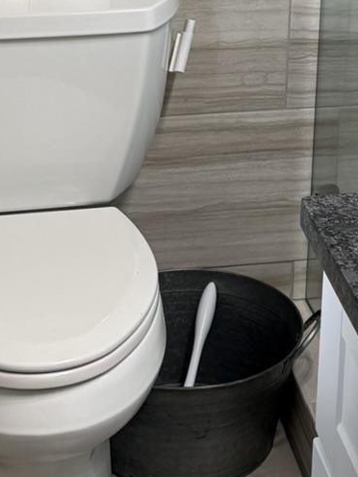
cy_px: -265
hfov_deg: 14.7
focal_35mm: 99
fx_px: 1365
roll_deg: -2.4
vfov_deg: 17.5
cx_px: 341
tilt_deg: -6.0
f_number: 1.78
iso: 125
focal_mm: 6.76
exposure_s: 1/120
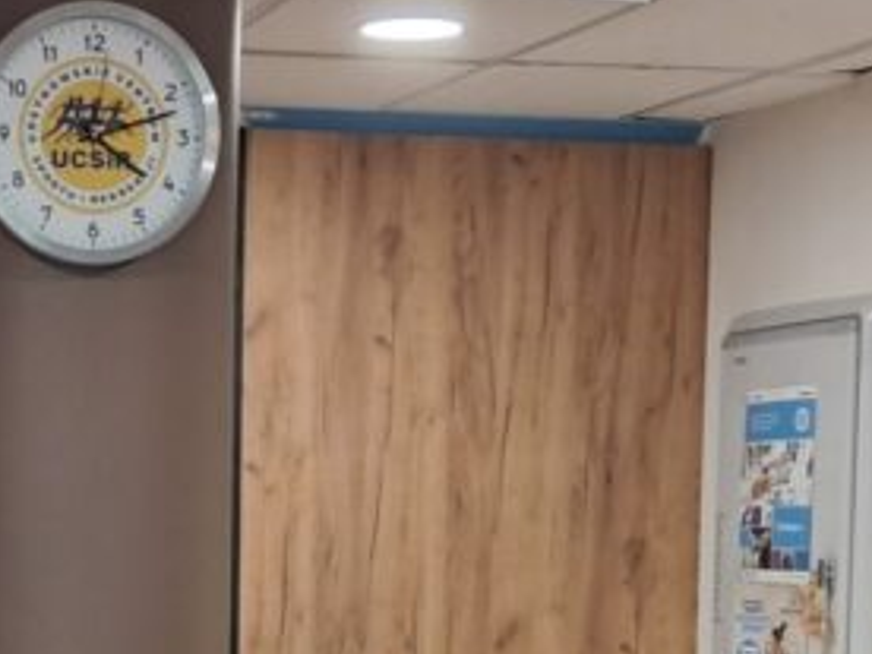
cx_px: 164
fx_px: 2519
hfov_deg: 19.4
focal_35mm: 100
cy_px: 736
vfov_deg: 14.4
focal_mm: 4
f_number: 1.8
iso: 250
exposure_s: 1/50
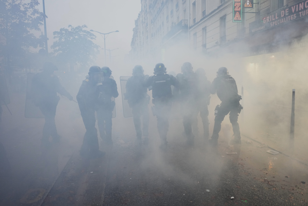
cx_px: 154
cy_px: 103
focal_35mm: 28
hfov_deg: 65.5
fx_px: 240
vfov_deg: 46.4
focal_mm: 28
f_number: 2
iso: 1600
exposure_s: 1/400
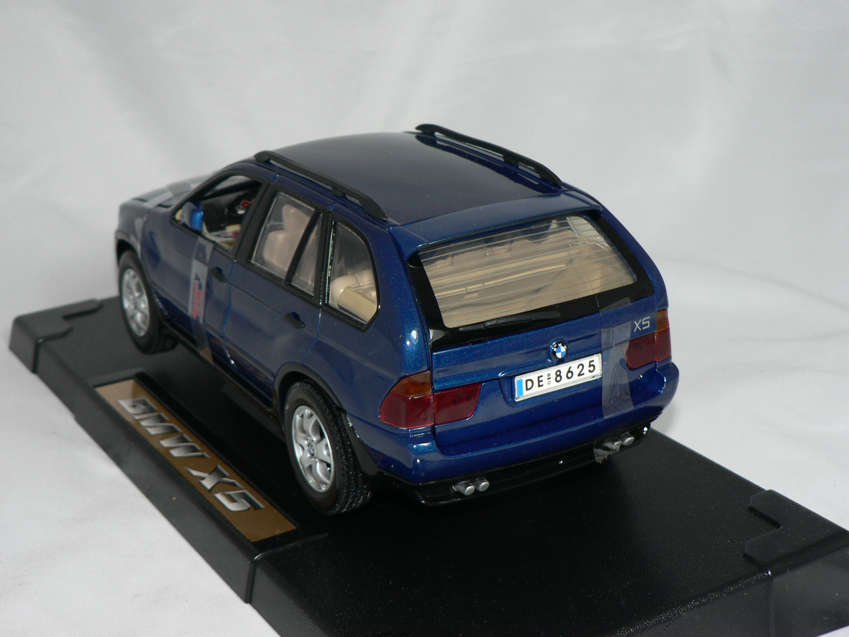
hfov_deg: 32.7
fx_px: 1447
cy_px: 318
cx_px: 424
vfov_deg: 24.8
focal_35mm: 59
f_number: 3.2
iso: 80
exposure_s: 1/60
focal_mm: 9.8
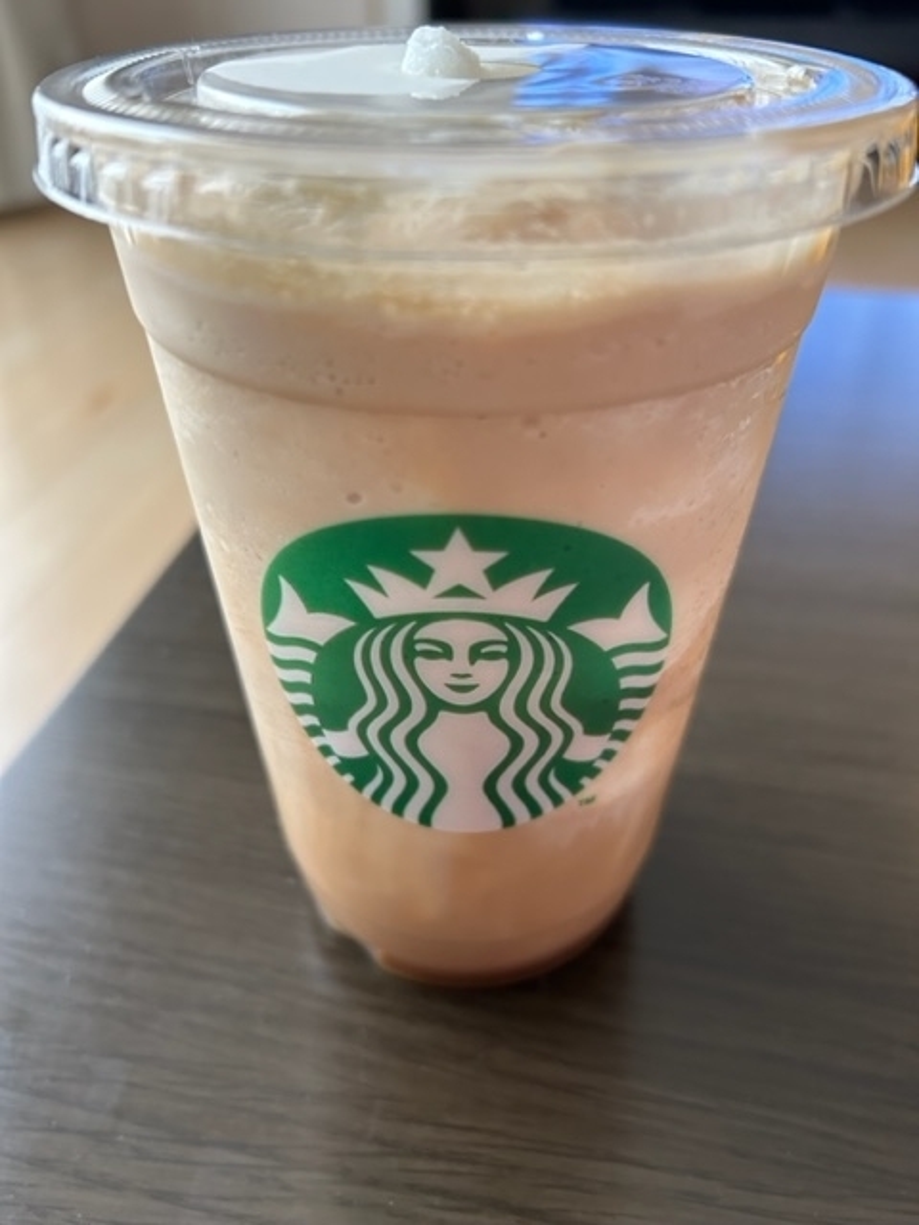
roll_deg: +1.6
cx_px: 460
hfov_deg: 53.1
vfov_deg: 67.3
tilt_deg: -35.1
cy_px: 612
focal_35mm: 26
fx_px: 920
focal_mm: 5.7
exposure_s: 1/60
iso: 250
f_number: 1.5
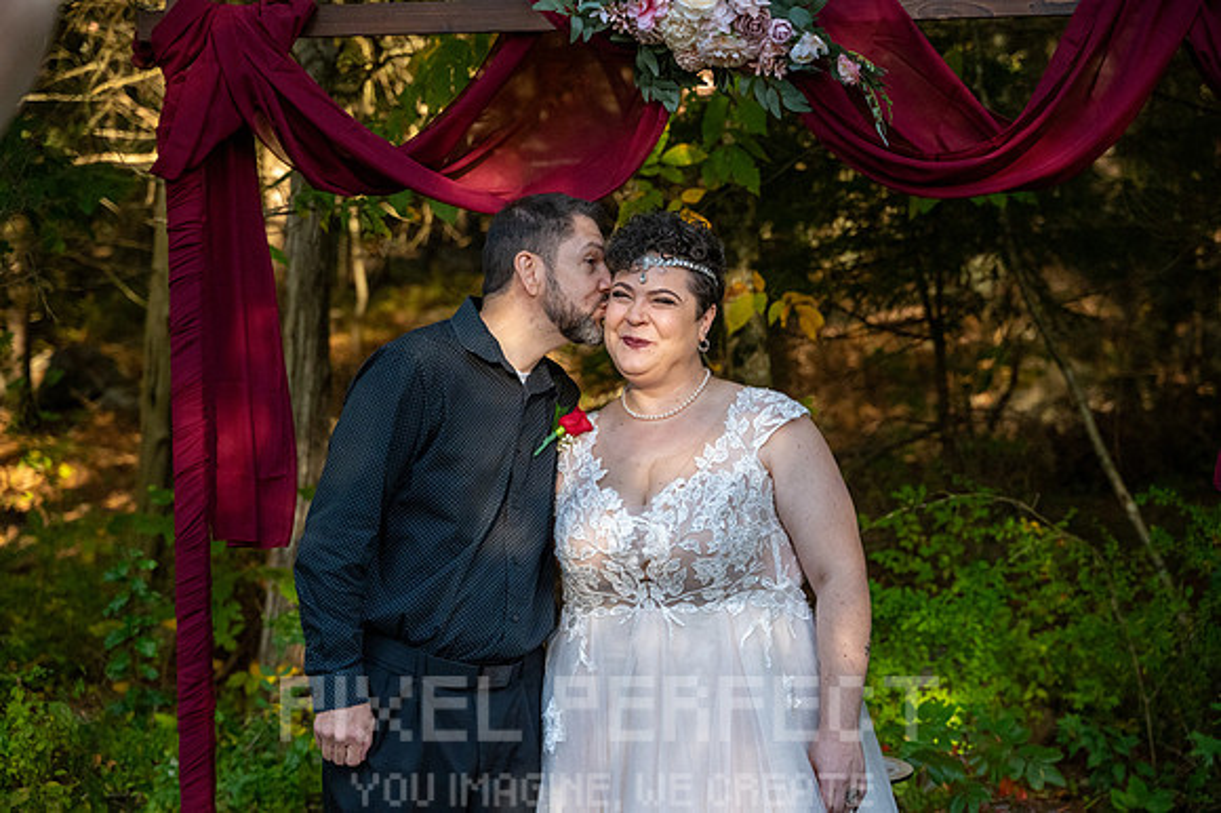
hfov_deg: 27.0
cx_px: 610
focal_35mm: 75
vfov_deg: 18.2
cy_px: 406
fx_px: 2542
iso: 6400
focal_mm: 75
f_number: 4
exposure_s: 1/5000
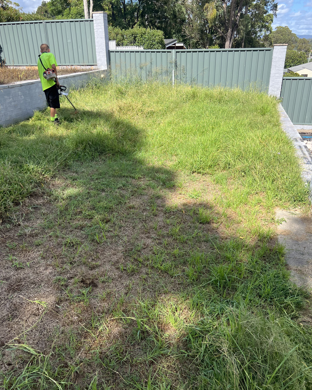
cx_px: 156
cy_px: 185
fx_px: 323
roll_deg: +1.5
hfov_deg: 51.5
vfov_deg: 62.2
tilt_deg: -21.3
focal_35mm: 28
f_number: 1.5
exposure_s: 1/1751
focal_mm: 5.7
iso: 50
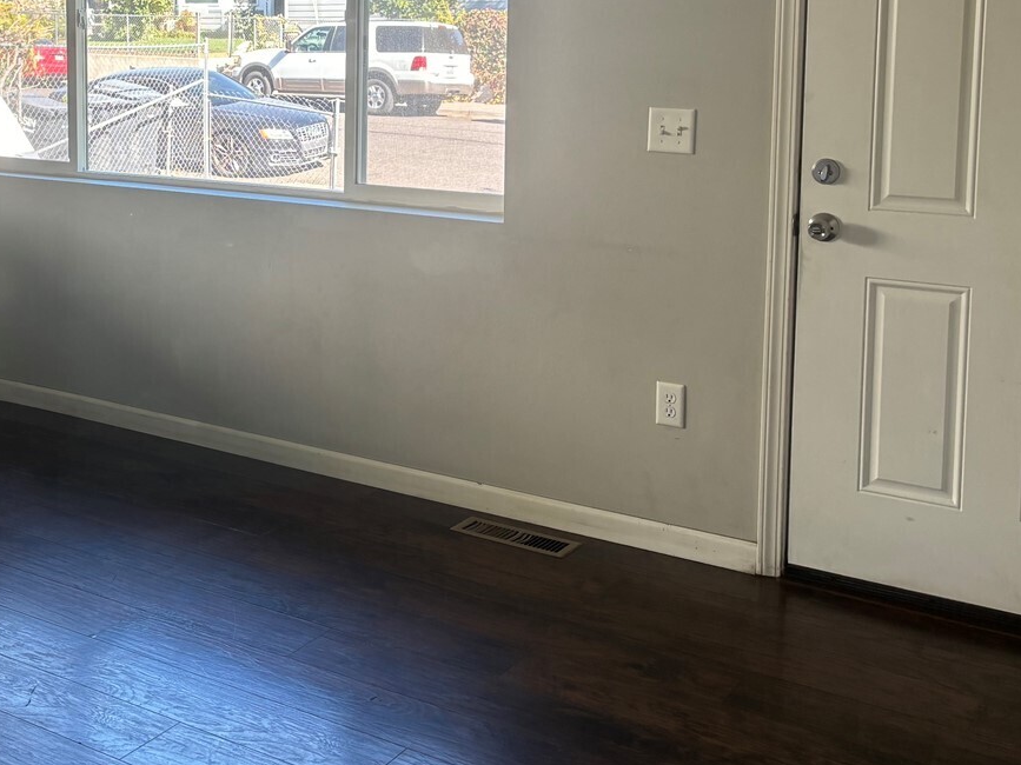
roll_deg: -0.1
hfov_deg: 38.1
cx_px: 194
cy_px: 178
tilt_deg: -6.3
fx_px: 1416
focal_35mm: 48
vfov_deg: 29.7
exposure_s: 1/121
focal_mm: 5.96
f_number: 1.6
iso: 50
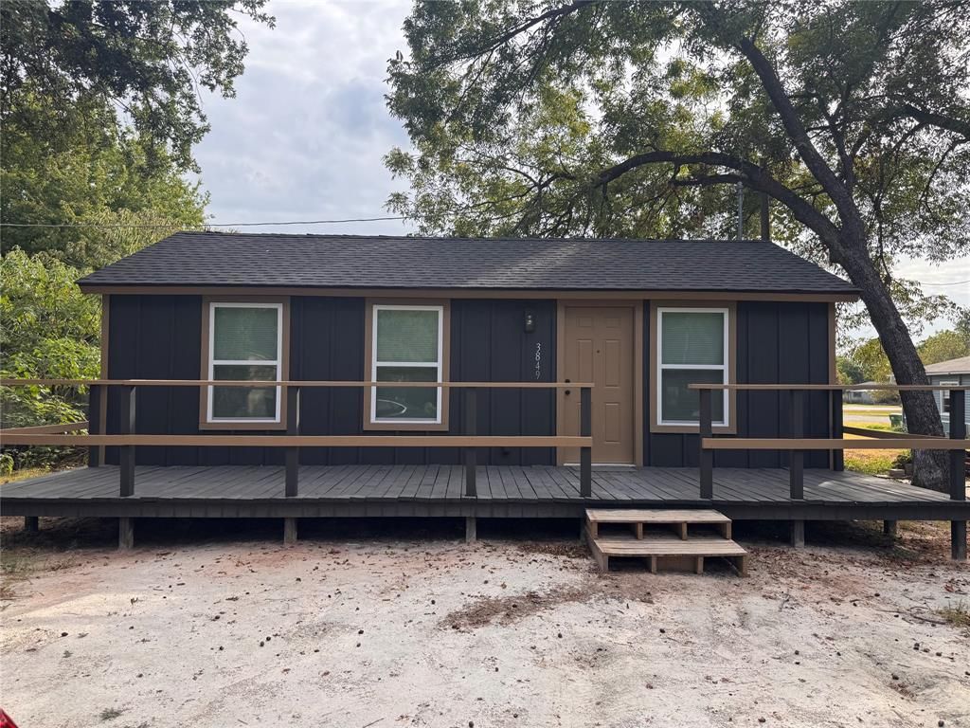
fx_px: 673
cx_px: 485
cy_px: 364
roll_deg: -0.2
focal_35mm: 24
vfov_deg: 56.8
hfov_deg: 71.6
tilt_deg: +2.0
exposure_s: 1/1339
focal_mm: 6.76
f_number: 1.78
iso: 80
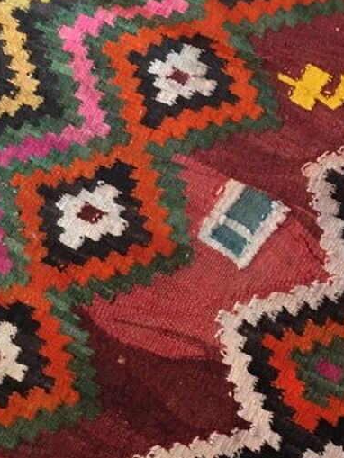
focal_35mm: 76
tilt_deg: -66.0
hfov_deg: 19.0
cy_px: 215
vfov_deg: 25.6
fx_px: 1007
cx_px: 323
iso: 160
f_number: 2.2
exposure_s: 1/33
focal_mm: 4.15
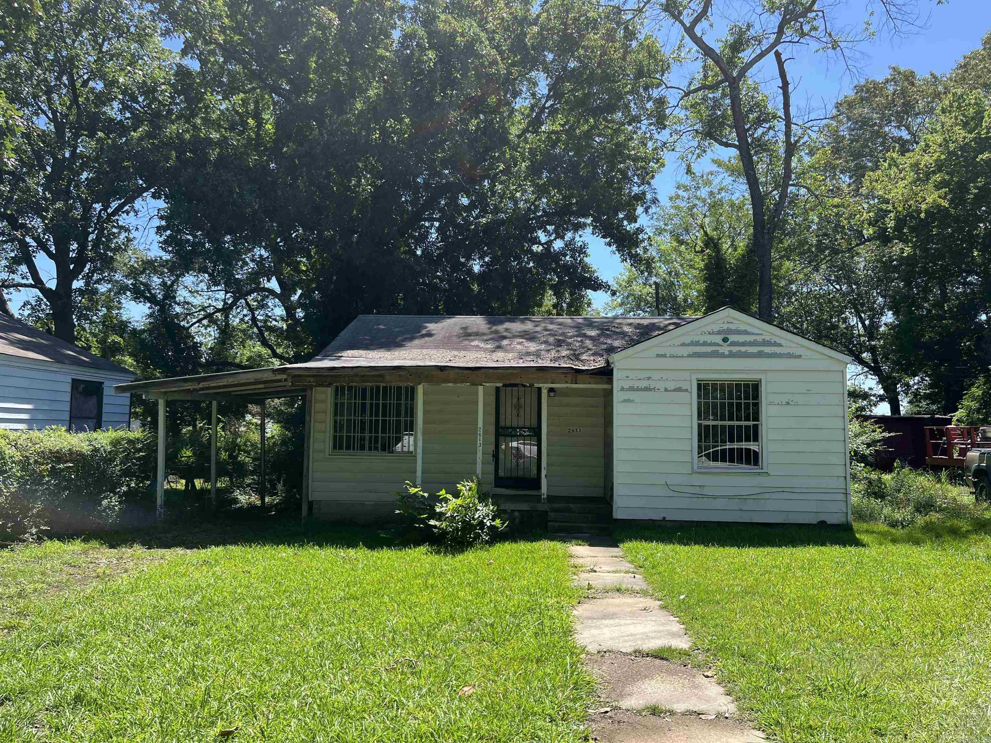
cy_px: 372
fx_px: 744
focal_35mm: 26
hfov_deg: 67.3
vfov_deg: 53.1
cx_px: 496
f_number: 1.6
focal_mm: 5.1
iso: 50
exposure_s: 1/1325
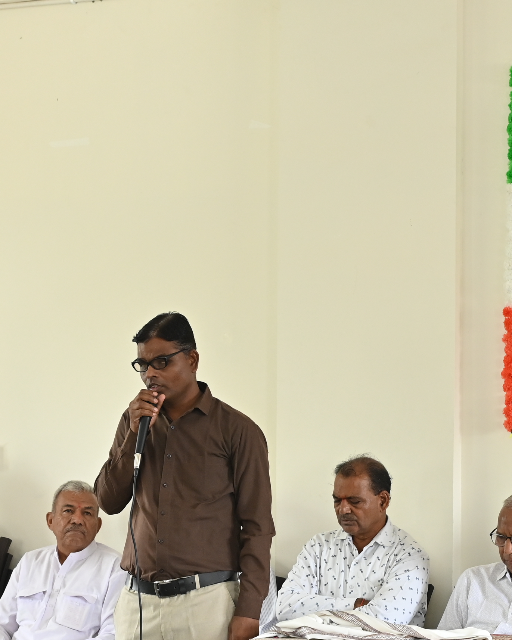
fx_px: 2254
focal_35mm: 119
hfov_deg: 13.0
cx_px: 271
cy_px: 456
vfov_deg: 16.1
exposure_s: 1/80
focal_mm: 48
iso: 800
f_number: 5
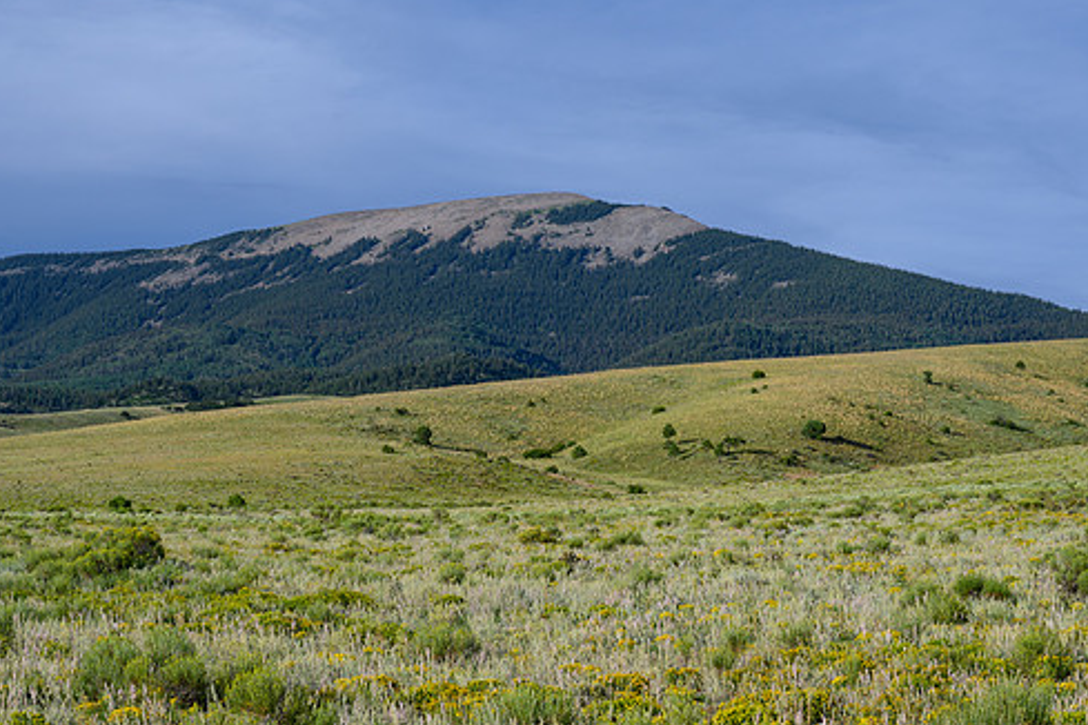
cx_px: 545
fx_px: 2508
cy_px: 423
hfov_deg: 24.5
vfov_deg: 16.4
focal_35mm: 83
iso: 100
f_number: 10
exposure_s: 1/80
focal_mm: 70
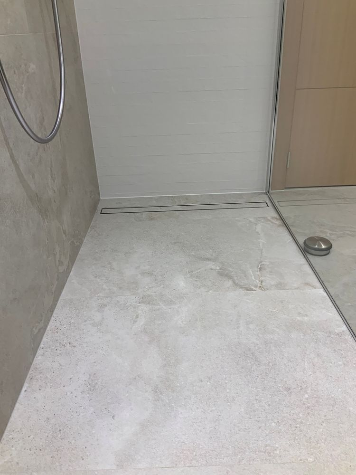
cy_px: 238
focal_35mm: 29
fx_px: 398
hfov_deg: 48.2
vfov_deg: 61.7
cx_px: 178
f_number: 1.8
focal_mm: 3
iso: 50
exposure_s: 1/100
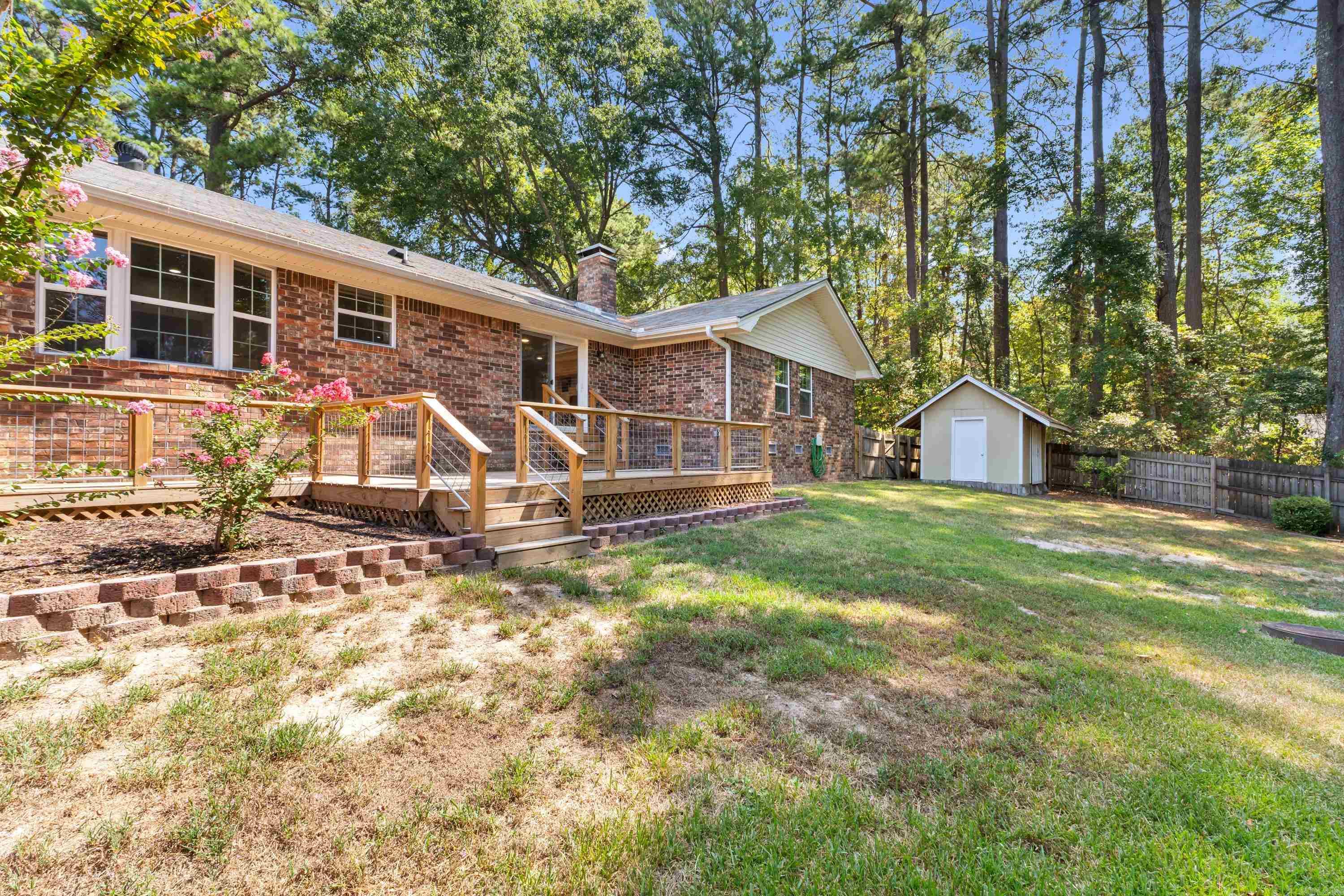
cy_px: 448
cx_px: 672
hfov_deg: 100.4
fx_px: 560
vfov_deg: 77.3
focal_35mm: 15
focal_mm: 10
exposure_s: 1/20
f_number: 9
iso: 200
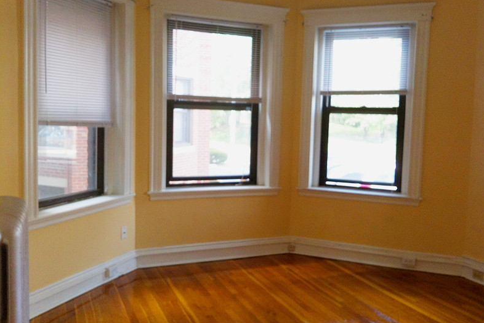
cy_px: 153
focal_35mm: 37
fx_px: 497
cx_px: 246
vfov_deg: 35.9
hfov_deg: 51.9
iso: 80
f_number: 2.8
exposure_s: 1/33
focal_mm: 3.85
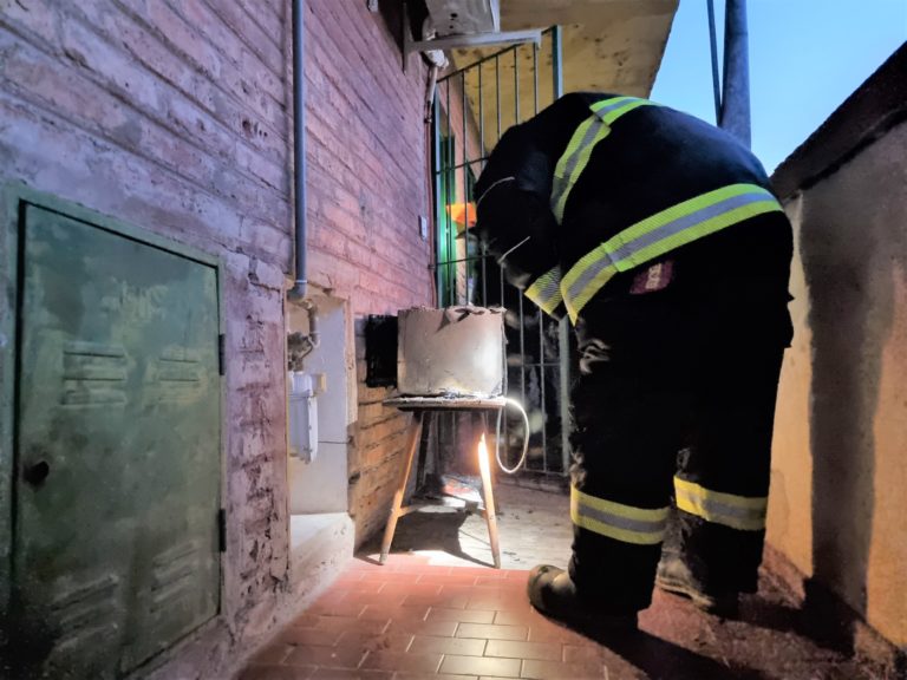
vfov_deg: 56.8
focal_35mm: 24
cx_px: 454
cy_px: 340
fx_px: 629
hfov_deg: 71.6
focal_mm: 6.7
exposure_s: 1/24
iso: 1250
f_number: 1.8
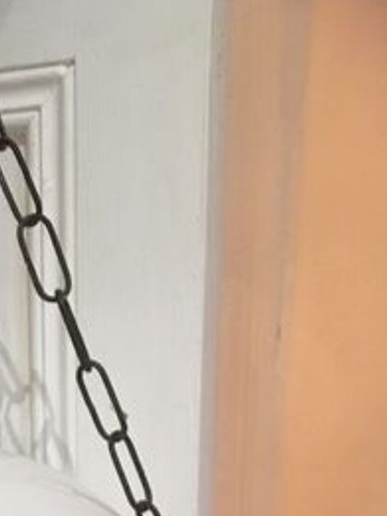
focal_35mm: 71
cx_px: -83
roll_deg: +4.2
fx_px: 1058
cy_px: 527
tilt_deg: -16.7
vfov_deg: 25.9
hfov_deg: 19.5
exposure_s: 1/17
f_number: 2.2
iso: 320
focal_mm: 4.15
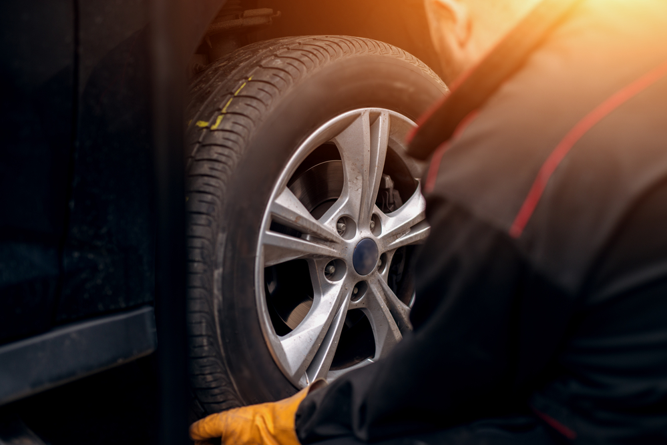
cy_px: 222
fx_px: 927
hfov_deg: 39.6
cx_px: 334
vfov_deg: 27.0
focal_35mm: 50
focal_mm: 50
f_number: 2
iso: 200
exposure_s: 1/320
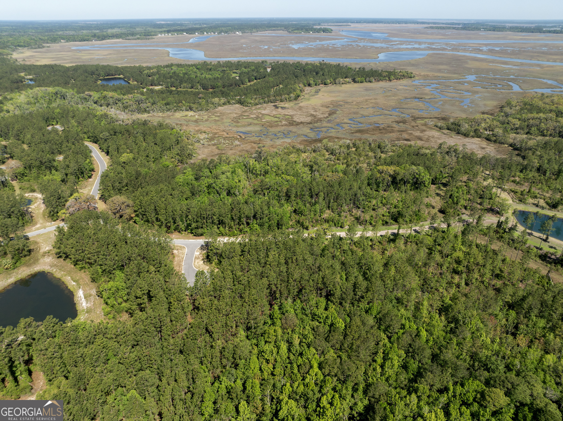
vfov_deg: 56.8
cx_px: 282
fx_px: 390
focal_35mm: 24
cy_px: 210
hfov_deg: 71.6
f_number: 2.8
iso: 100
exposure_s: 1/120
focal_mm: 12.29
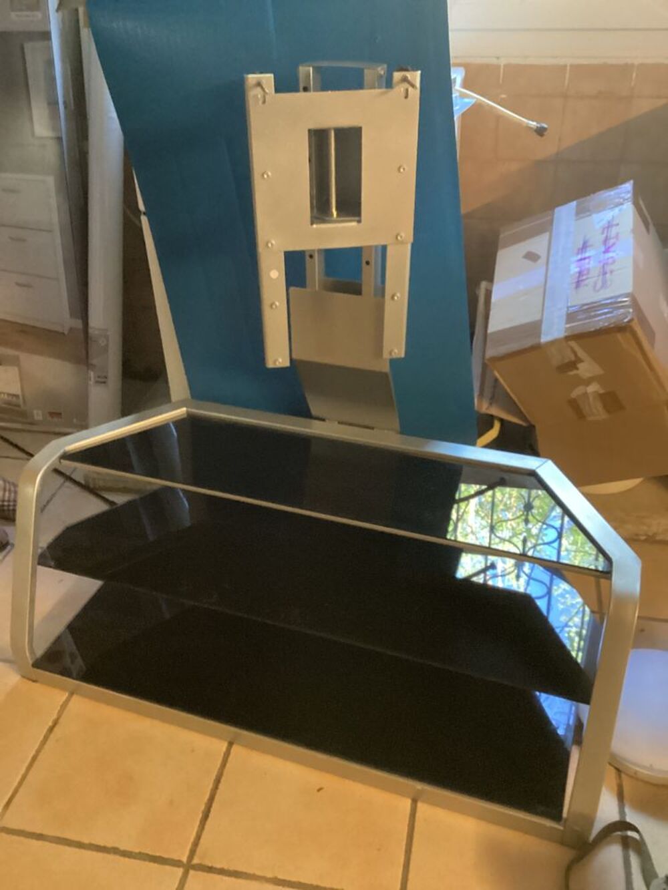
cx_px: 334
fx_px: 797
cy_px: 445
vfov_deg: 58.3
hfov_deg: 45.4
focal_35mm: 31
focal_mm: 3.3
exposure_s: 1/25
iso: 640
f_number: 2.4
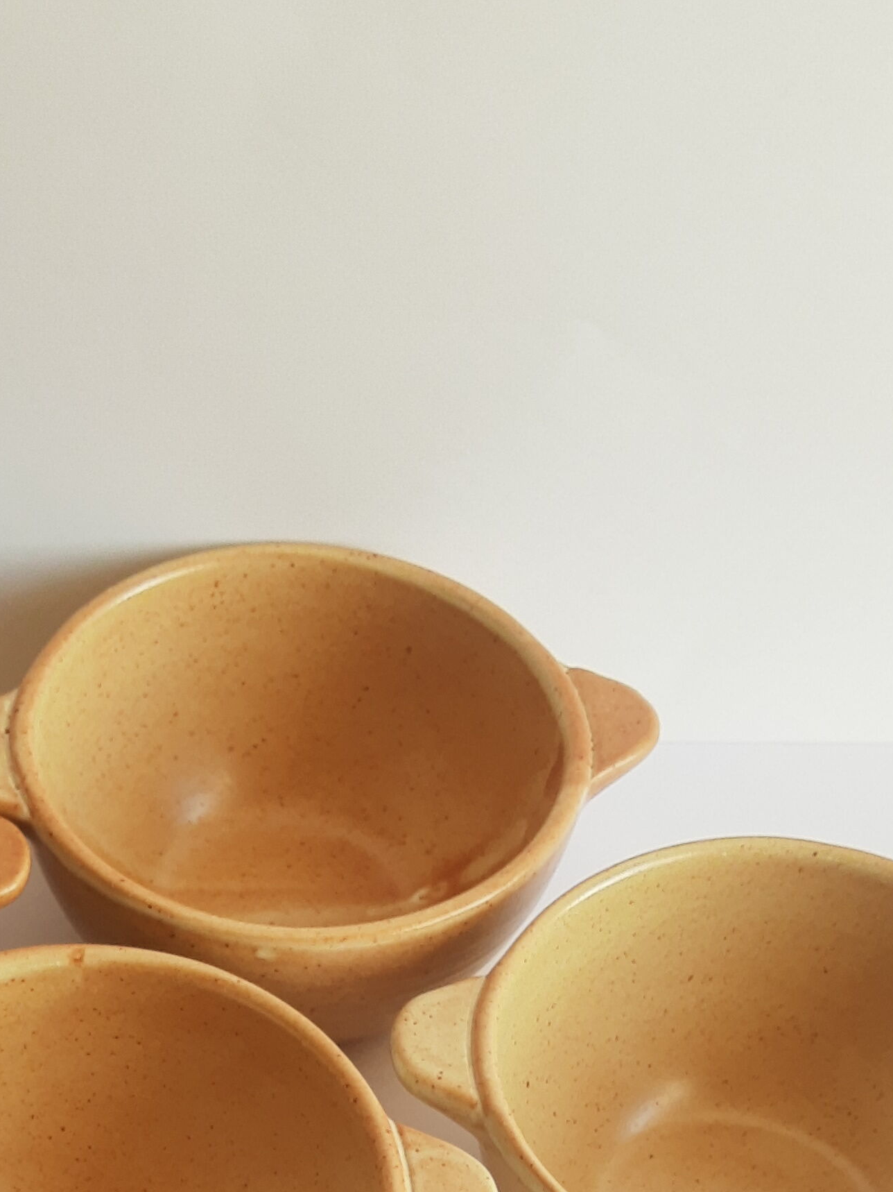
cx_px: 182
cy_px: 1286
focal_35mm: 62
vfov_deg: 28.5
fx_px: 2133
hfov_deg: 23.3
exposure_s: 1/100
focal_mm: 3.95
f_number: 1.8
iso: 47
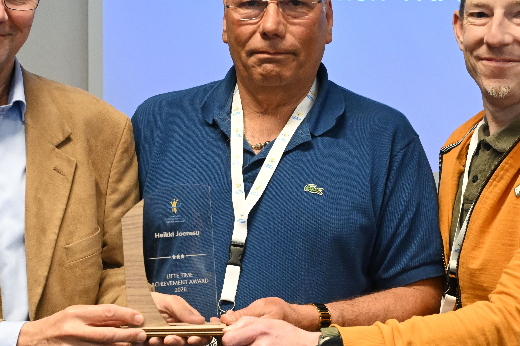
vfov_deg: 19.2
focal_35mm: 71
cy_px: 145
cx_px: 244
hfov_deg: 28.4
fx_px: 1025
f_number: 5.6
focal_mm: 33
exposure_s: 1/200
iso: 5000
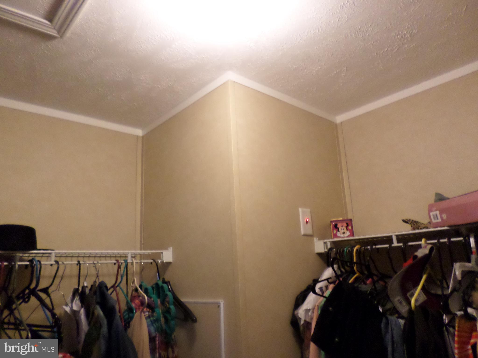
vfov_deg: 54.9
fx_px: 345
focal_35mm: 25
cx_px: 239
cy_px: 179
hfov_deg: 69.4
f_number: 2.5
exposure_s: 1/30
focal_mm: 4.5
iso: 400
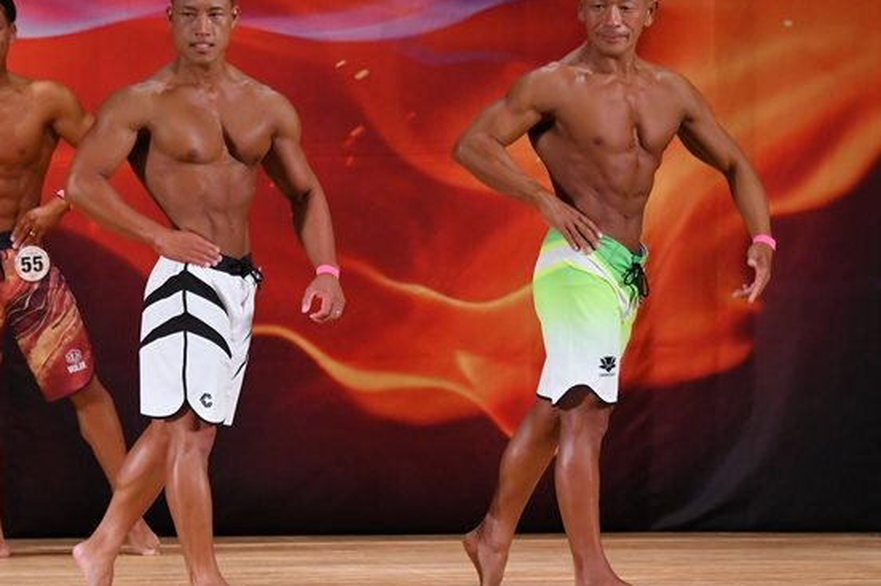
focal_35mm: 337
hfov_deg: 6.1
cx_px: 338
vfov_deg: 4.1
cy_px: 241
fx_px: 8240
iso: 3200
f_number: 5.6
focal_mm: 160
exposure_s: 1/400
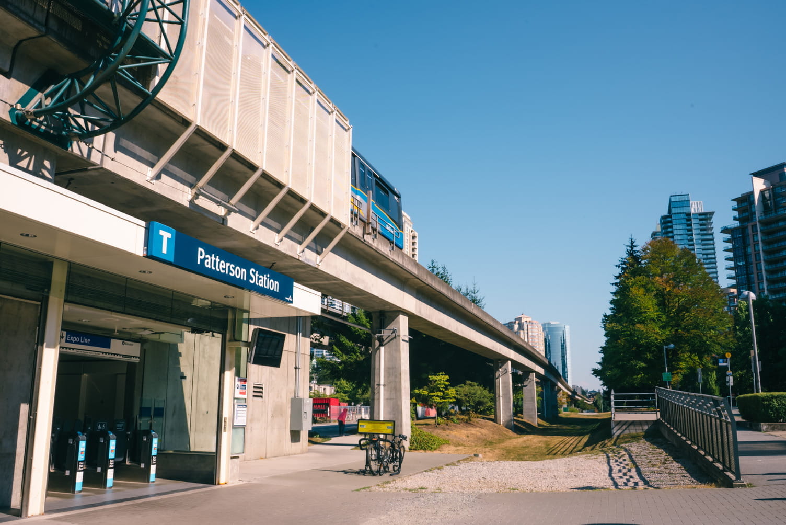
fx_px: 655
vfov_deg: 43.6
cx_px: 393
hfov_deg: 61.9
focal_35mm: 30
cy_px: 262
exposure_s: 1/60
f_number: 20
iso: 160
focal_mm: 28
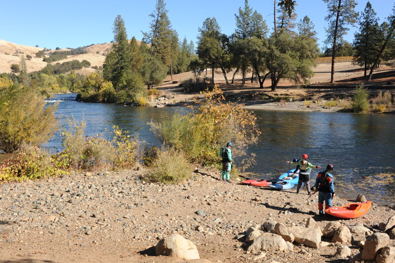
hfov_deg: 54.5
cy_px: 132
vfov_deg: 37.8
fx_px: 384
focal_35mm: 35
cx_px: 198
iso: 320
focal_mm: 35
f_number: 10
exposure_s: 1/320
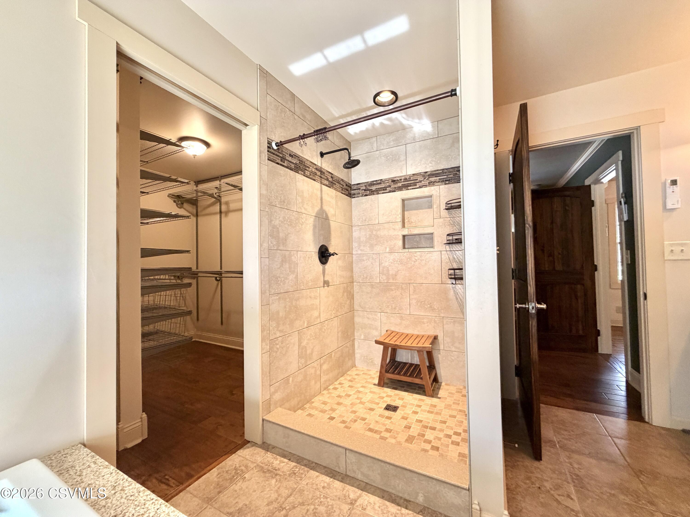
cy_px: 258
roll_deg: +1.9
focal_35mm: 14
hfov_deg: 102.1
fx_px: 279
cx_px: 345
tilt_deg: +2.1
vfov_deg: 85.7
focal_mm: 2.22
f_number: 2.2
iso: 250
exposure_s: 1/60
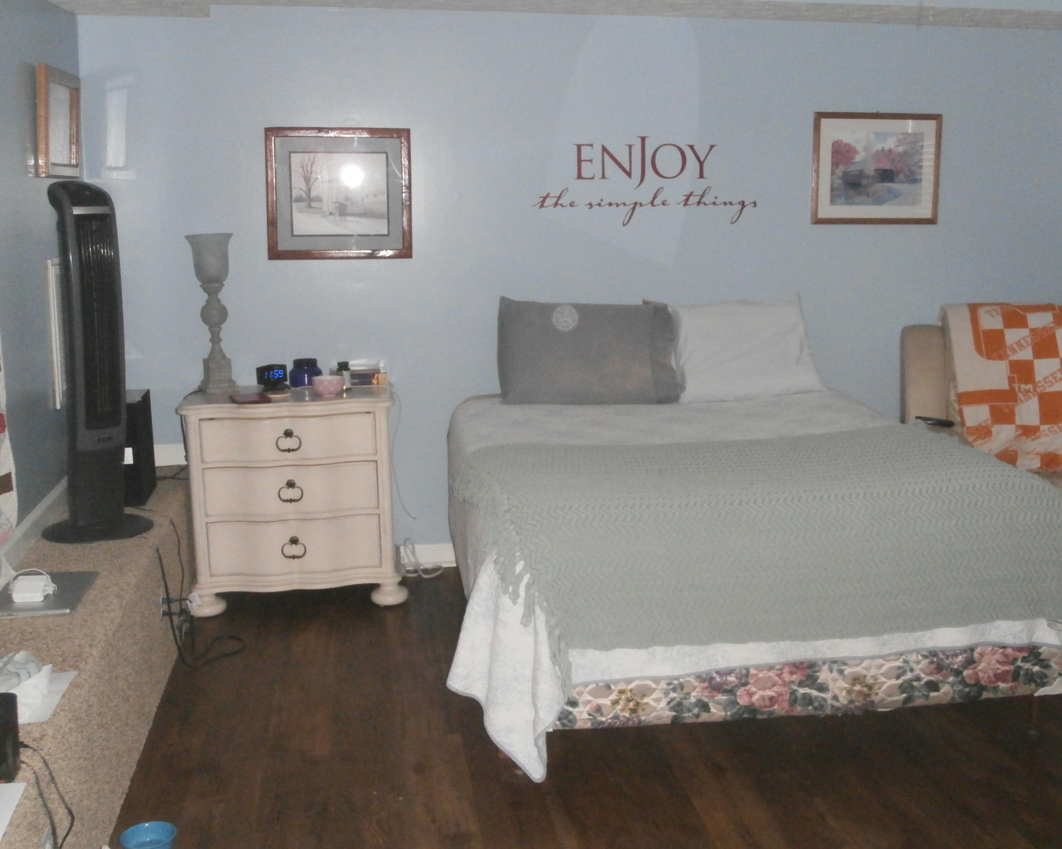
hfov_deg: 44.7
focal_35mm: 41
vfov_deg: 36.5
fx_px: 1289
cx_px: 580
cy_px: 418
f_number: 3.9
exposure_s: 1/40
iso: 500
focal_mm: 6.67
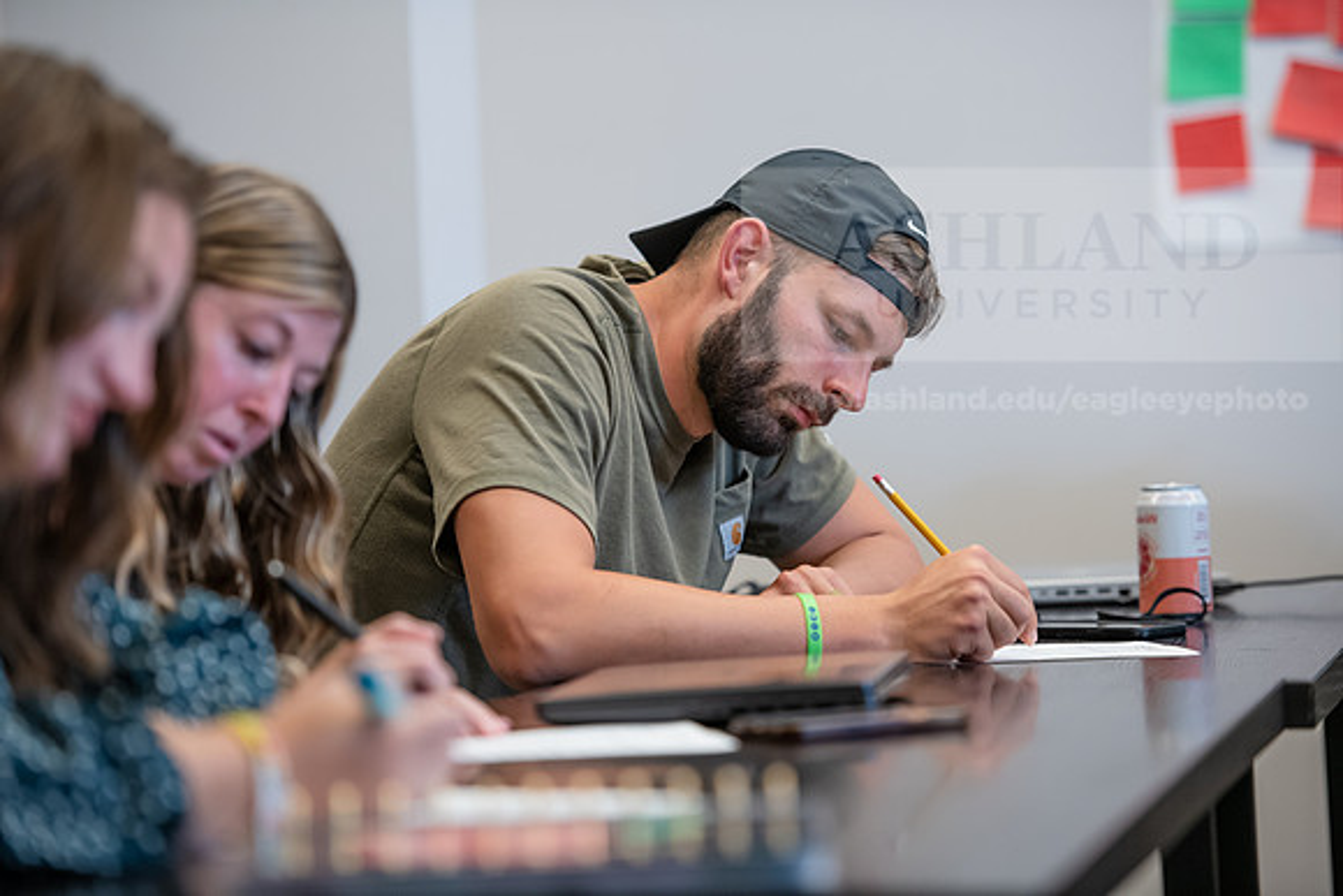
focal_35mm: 145
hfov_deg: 14.2
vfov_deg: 9.5
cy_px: 448
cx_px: 672
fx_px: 5410
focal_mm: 145
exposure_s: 1/200
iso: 1000
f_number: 2.8
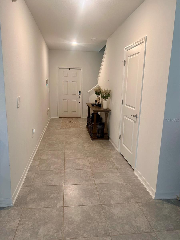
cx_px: 90
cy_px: 120
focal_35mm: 26
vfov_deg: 67.3
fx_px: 180
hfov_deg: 53.1
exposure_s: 1/60
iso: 100
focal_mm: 5.7
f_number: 1.5
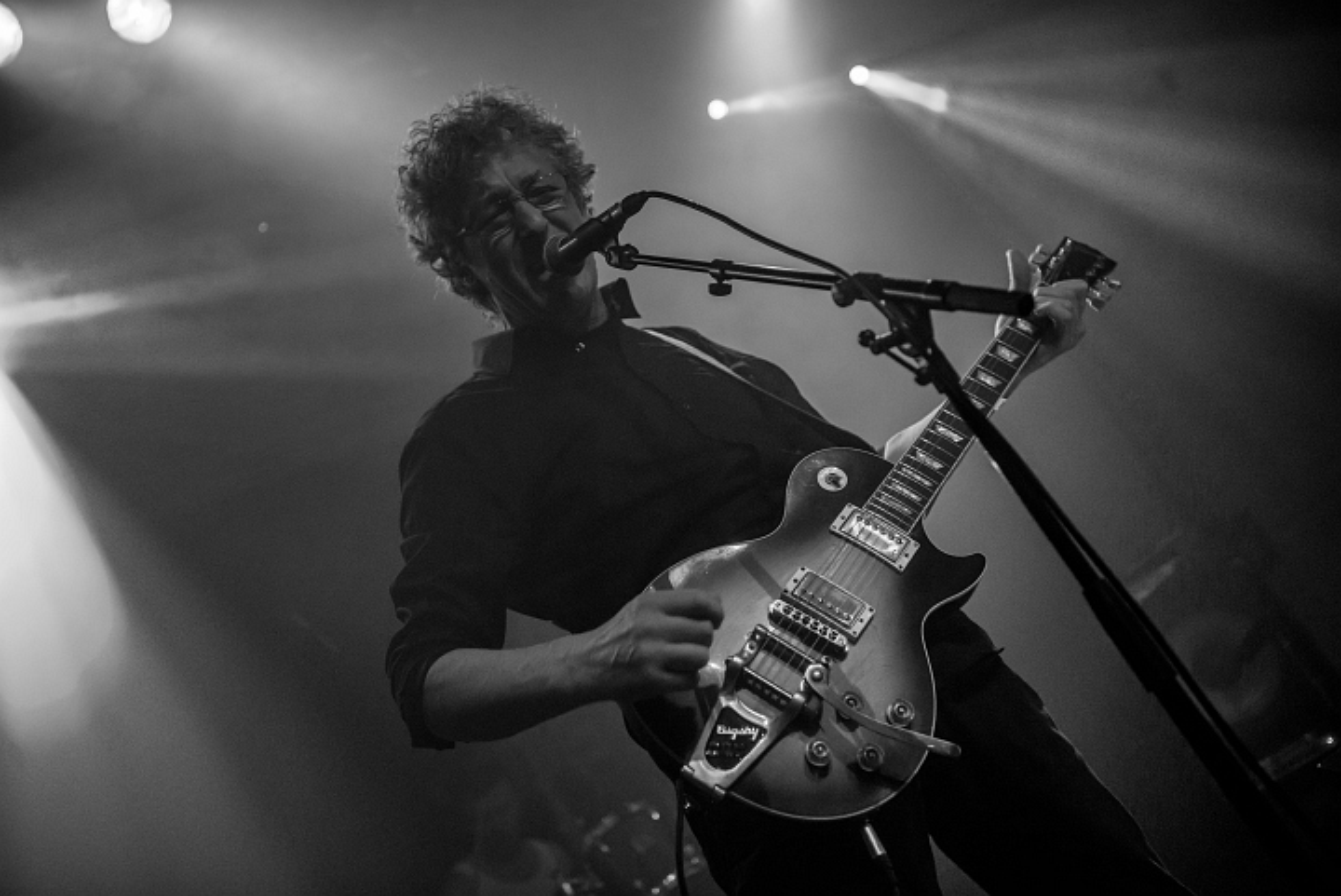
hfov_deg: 44.5
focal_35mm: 44
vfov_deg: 30.6
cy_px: 448
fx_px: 1640
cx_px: 670
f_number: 2.8
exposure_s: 1/100
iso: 3200
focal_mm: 44
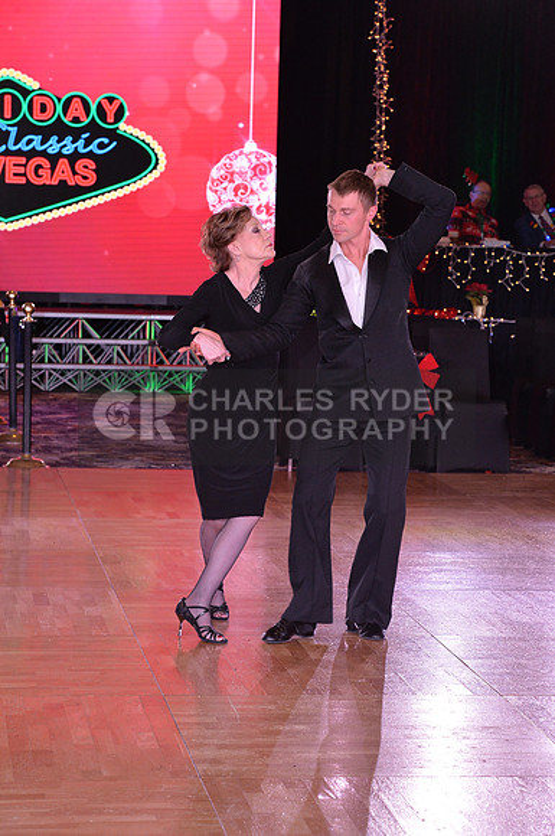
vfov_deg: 18.6
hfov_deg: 12.4
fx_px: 2551
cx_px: 278
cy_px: 418
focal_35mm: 110
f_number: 7.1
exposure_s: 1/250
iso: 2000
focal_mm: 110
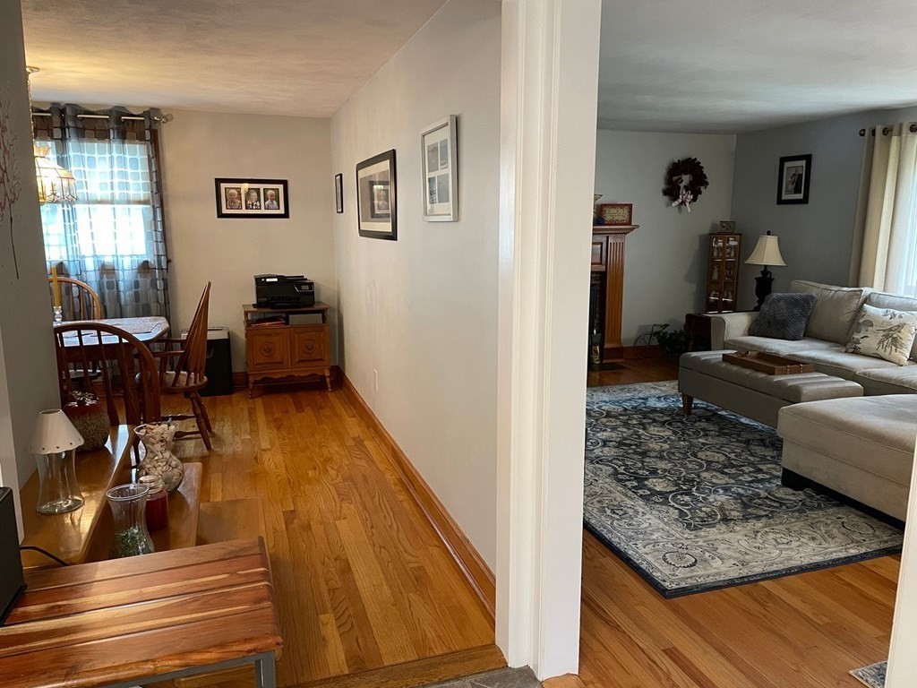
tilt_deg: -11.0
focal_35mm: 26
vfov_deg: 53.1
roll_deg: +0.5
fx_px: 689
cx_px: 458
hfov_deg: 67.3
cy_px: 344
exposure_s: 1/60
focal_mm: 4.2
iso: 400
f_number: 1.6
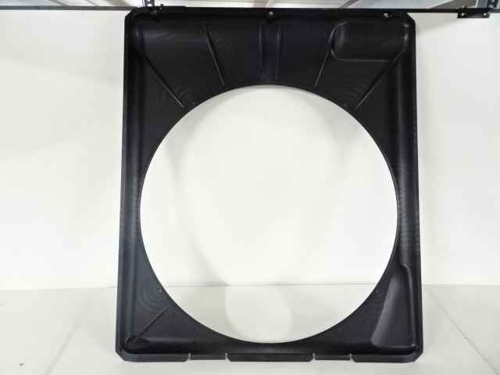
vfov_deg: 56.8
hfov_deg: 71.6
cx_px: 250
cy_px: 188
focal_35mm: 24
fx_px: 347
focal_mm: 4.1
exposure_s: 1/10
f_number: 3.5
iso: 800
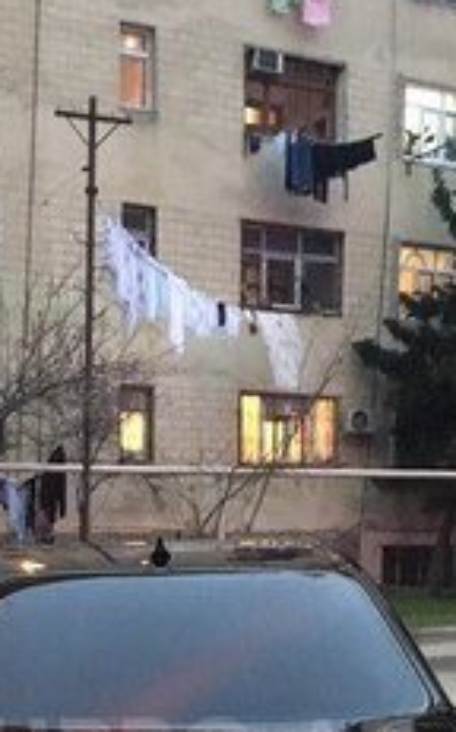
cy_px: 754
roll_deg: +0.8
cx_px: 171
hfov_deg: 19.6
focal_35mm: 66
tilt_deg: -9.3
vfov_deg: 28.9
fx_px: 1315
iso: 640
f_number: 2.2
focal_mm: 4.15
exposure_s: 1/17
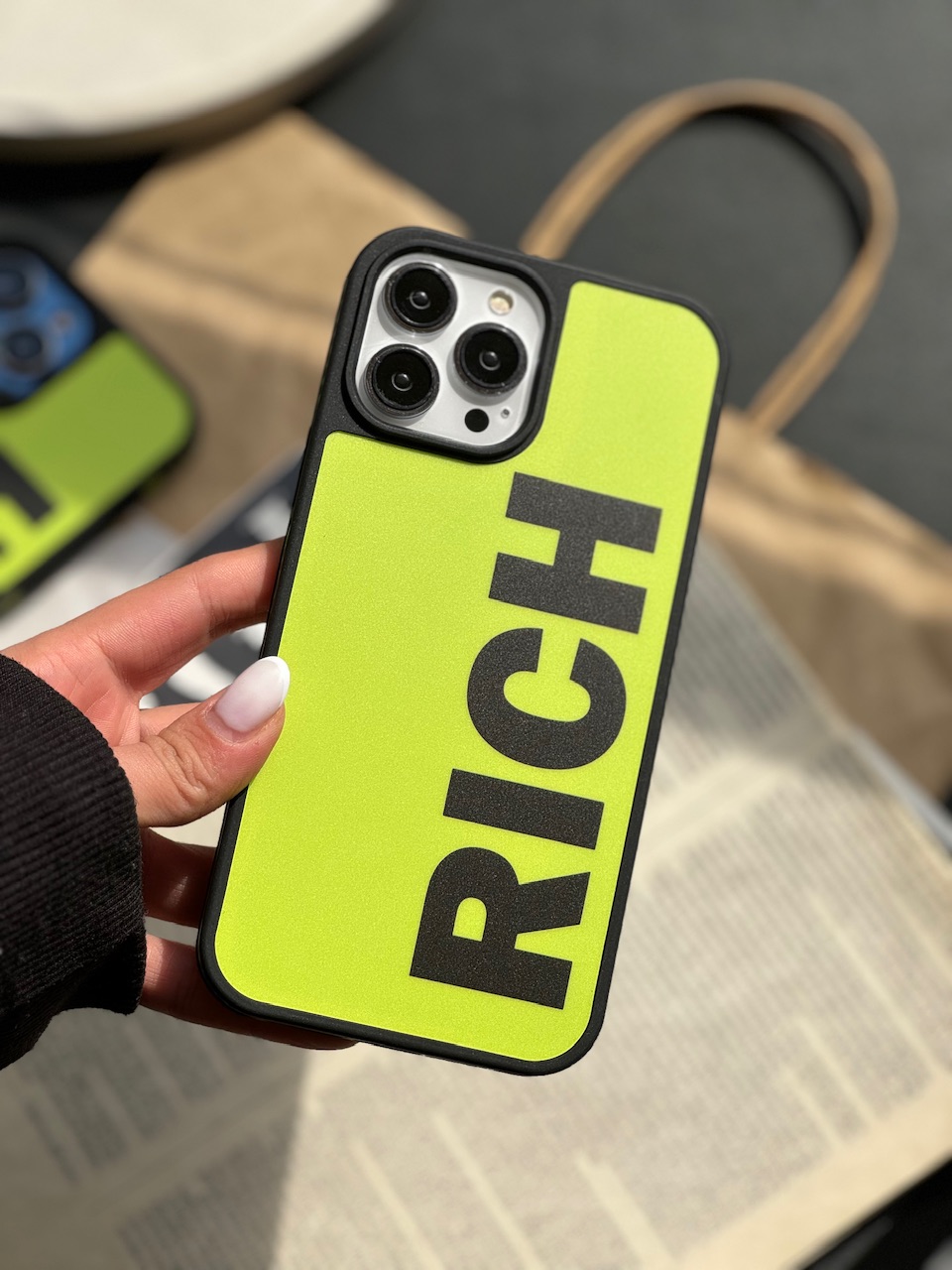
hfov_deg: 19.1
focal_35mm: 77
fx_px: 2824
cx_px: 476
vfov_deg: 25.3
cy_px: 635
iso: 25
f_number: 2.8
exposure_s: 1/919
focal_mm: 9
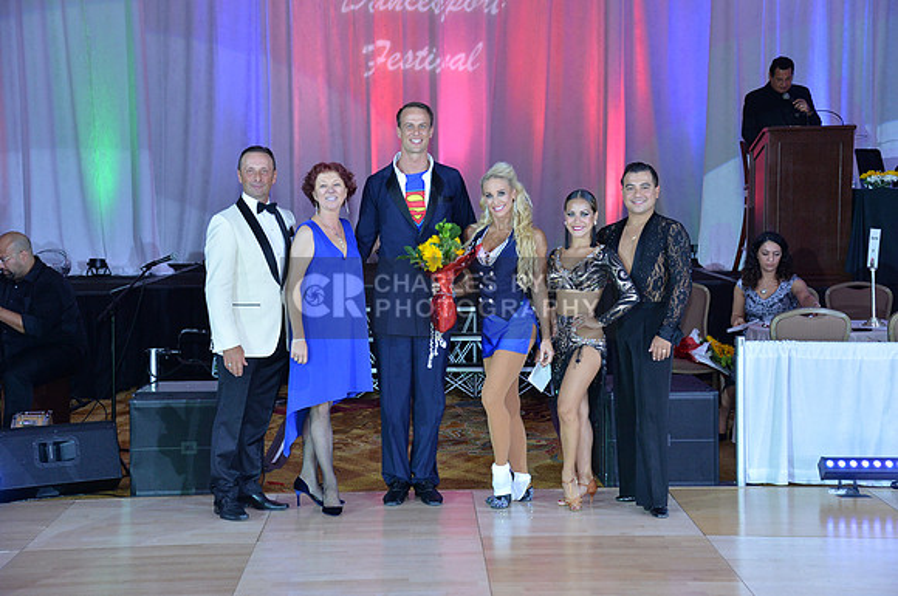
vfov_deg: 23.3
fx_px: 1445
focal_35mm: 58
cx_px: 449
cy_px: 298
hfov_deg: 34.5
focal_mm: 58
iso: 2000
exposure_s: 1/250
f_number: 5.6
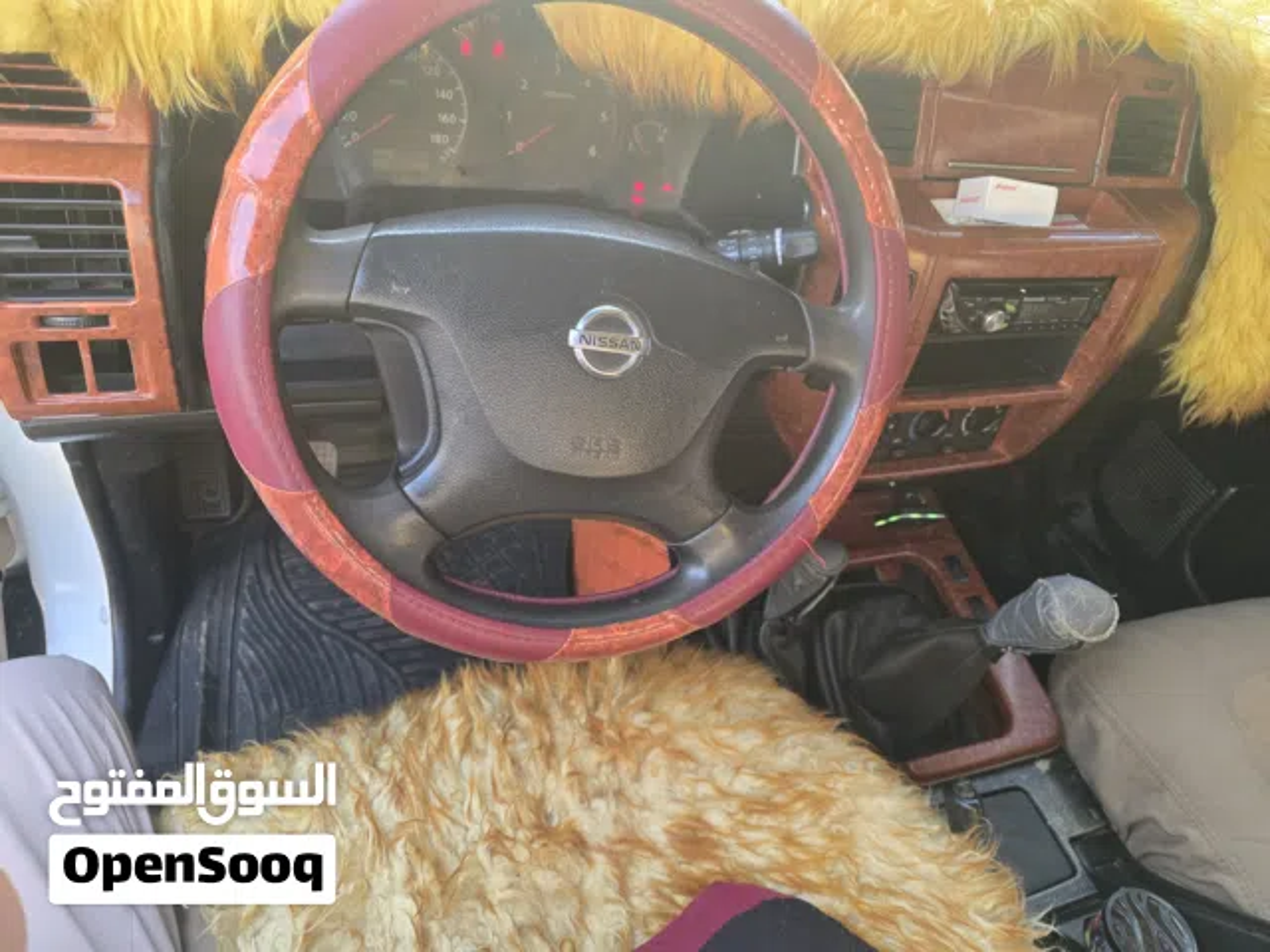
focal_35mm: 23
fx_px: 844
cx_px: 635
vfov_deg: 58.9
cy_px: 476
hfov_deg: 73.9
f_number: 1.7
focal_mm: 6.3
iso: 200
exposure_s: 1/180
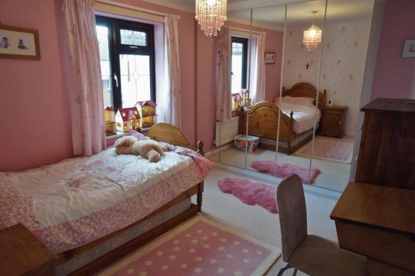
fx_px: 276
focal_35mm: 24
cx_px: 208
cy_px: 138
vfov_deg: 53.0
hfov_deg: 73.8
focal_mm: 16
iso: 1250
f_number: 4
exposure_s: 1/60
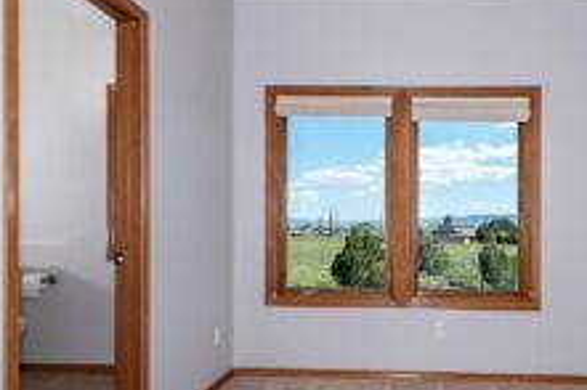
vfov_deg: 44.3
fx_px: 472
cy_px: 256
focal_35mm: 29
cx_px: 404
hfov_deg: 61.7
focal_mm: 16
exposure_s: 1/160
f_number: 10
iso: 200
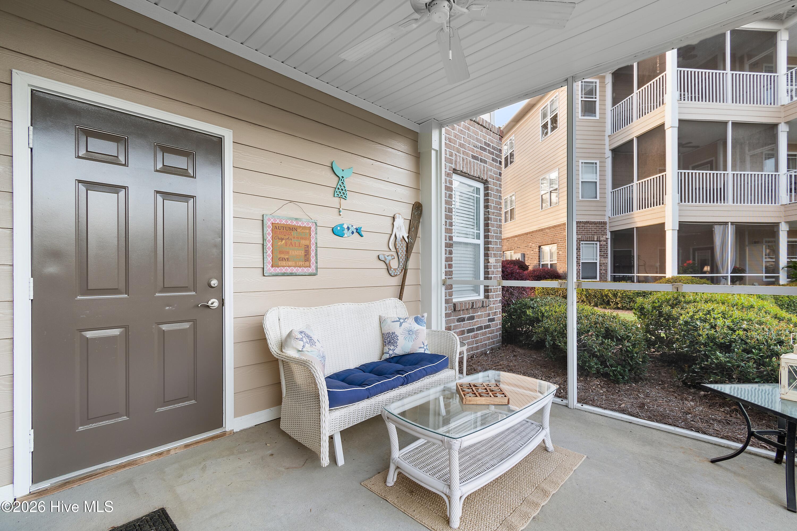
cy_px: 266
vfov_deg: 77.3
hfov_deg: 100.4
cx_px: 398
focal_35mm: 15
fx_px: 332
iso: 100
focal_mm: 10
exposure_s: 1/6
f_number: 8
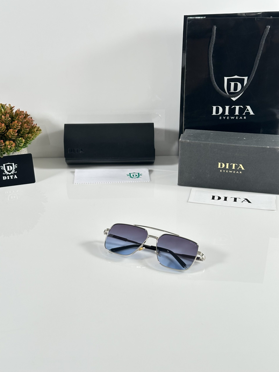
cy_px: 186
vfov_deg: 39.7
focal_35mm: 48
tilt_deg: -26.2
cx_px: 140
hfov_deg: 30.3
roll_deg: +0.1
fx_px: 516
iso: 125
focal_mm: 6.86
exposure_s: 1/100
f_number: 1.78
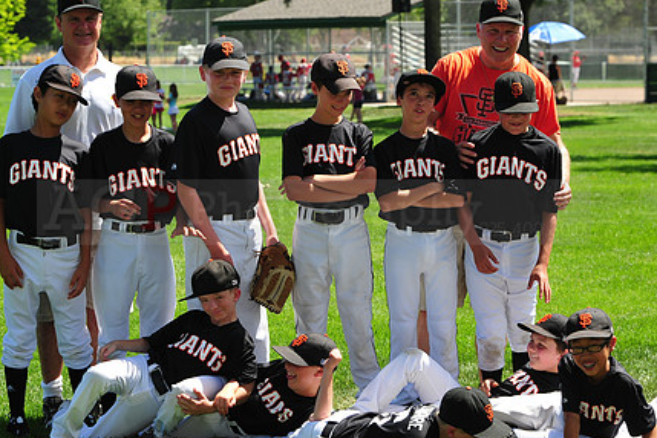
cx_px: 294
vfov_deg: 10.2
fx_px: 2464
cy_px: 199
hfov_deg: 15.2
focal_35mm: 135
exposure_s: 1/400
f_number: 7.1
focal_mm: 100
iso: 200
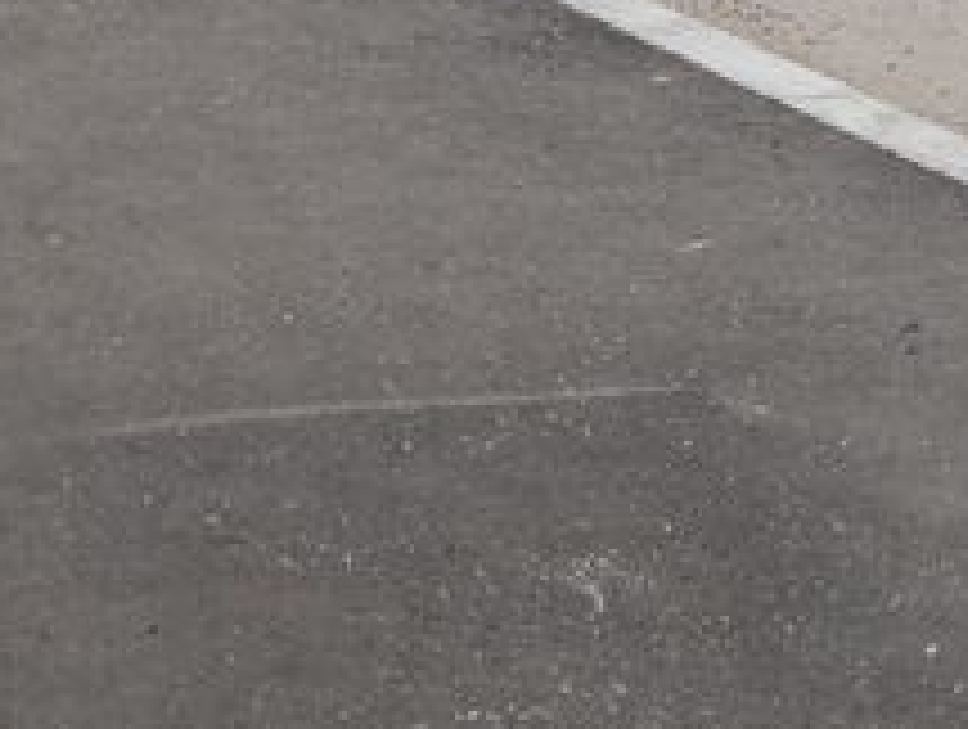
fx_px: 6555
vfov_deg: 6.2
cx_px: 99
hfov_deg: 8.4
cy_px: -565
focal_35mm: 234
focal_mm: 28
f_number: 9
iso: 200
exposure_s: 1/400
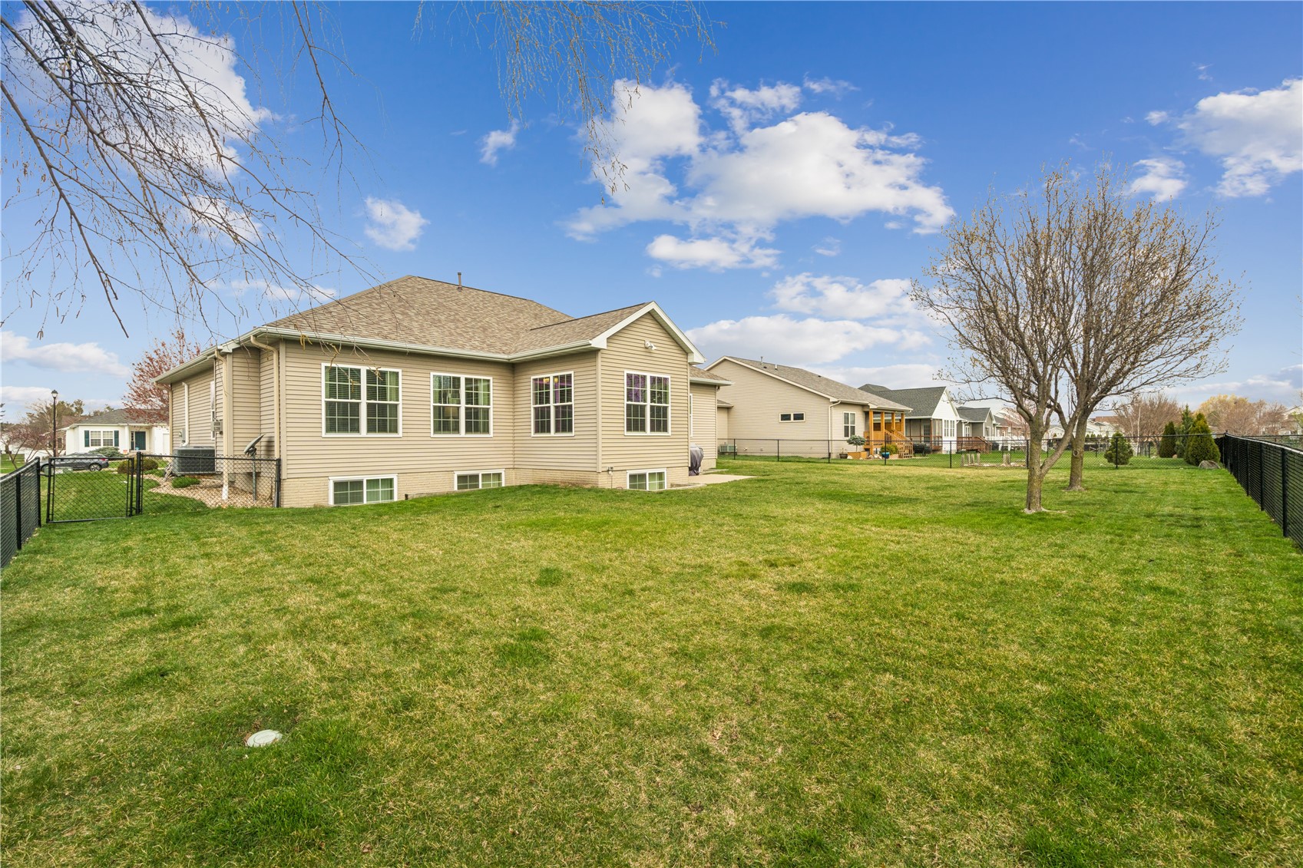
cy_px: 434
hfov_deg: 96.7
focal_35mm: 16
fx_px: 579
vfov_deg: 73.7
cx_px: 652
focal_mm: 16
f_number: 10
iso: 400
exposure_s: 1/250
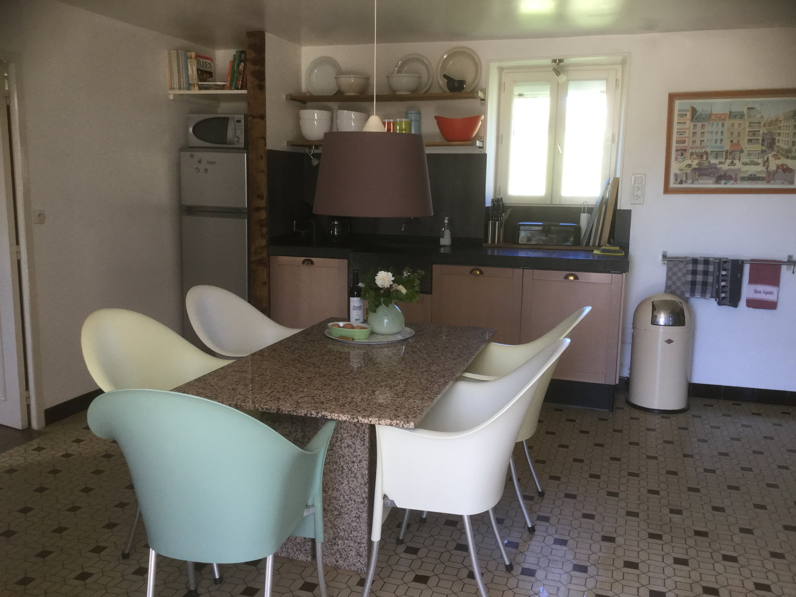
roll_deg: +0.2
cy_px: 298
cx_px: 398
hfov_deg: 58.4
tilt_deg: -9.2
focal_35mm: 31
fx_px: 713
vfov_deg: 45.4
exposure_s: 1/33
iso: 32
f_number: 2.4
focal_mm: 3.3
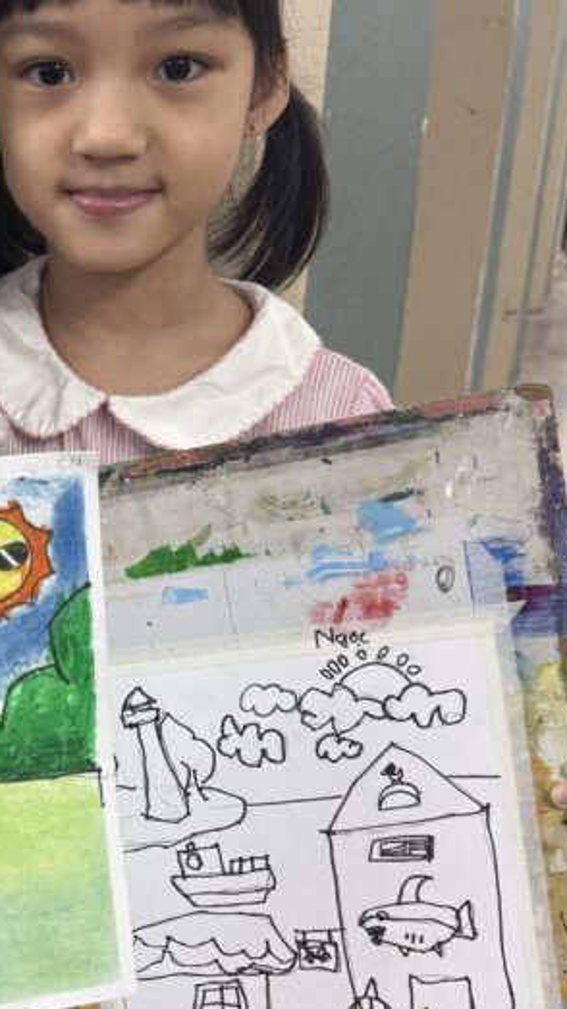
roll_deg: +1.1
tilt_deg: -20.8
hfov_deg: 22.6
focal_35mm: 50
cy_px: 579
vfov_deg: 41.2
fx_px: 1337
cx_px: -56
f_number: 1.78
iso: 160
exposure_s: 1/121
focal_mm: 6.76
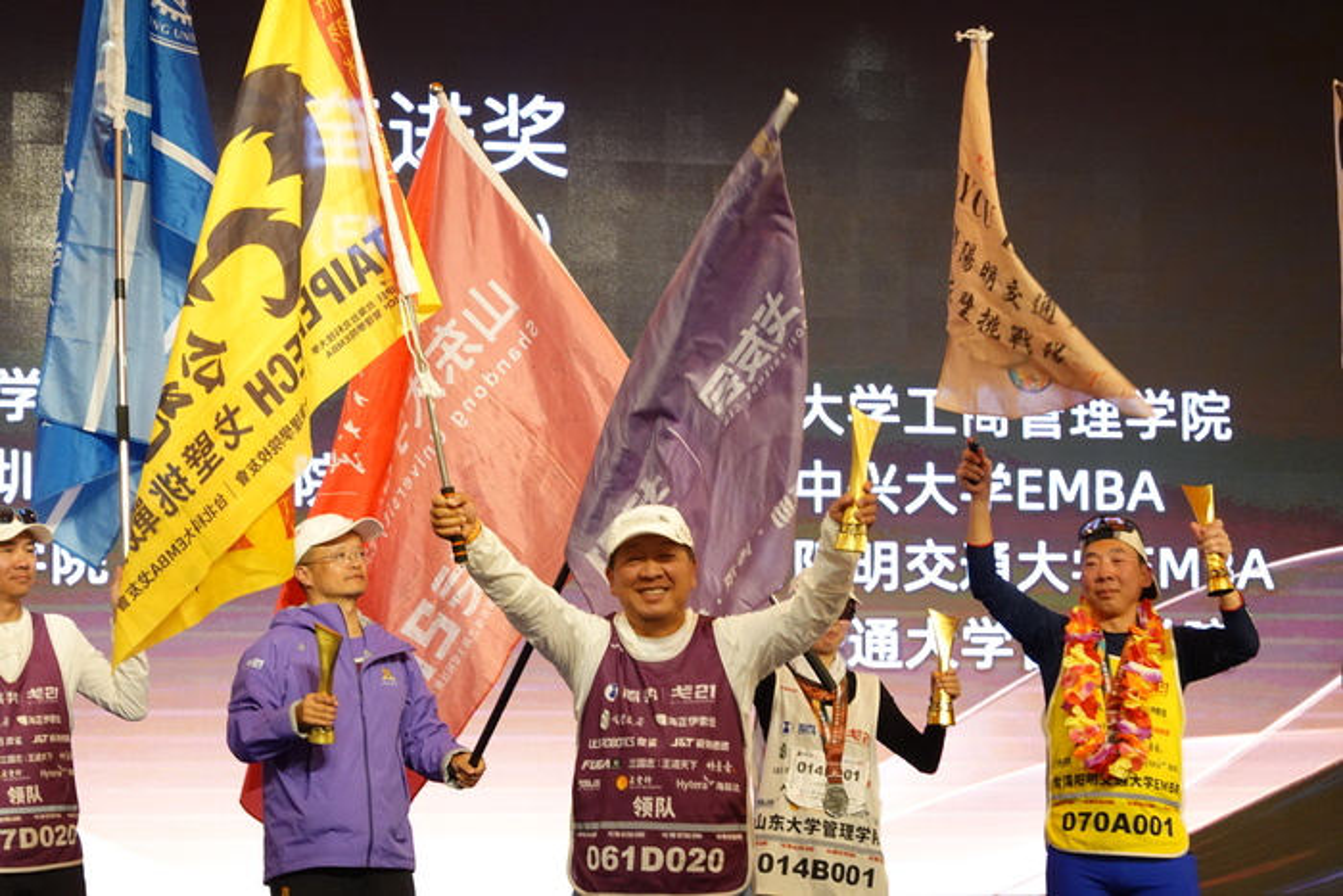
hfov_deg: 15.2
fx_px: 5037
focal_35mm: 135
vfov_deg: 10.2
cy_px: 448
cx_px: 672
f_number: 4.5
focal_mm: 49.7
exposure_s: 1/160
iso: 1000
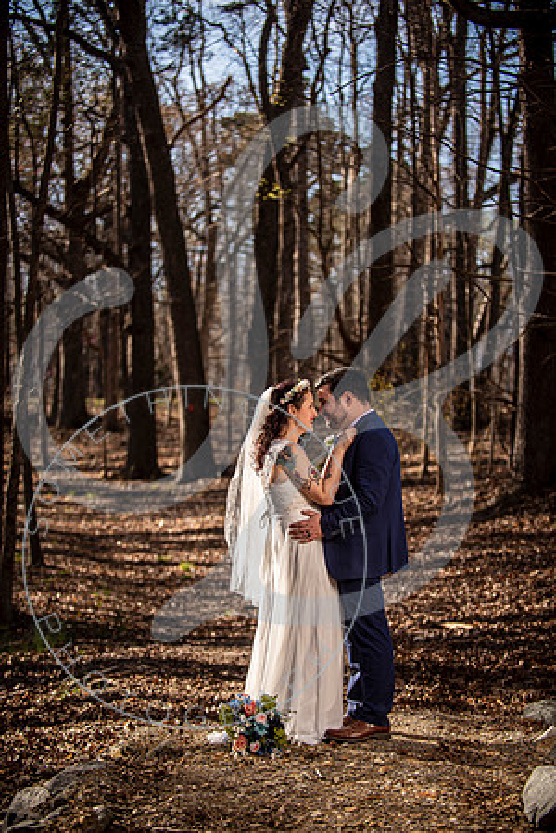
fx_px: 1622
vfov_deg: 28.8
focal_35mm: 70
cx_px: 278
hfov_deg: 19.5
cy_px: 416
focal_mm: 70
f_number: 2.8
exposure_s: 1/800
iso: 100
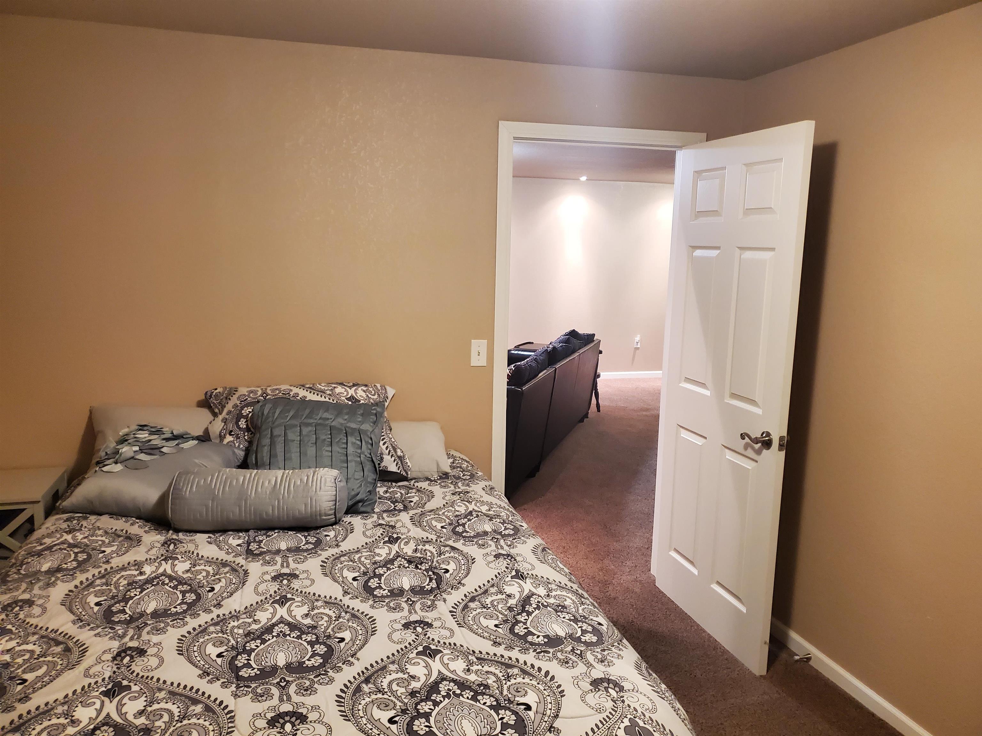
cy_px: 368
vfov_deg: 53.1
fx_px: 738
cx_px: 491
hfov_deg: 67.3
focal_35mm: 26
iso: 500
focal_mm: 4.3
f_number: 1.5
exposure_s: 1/40
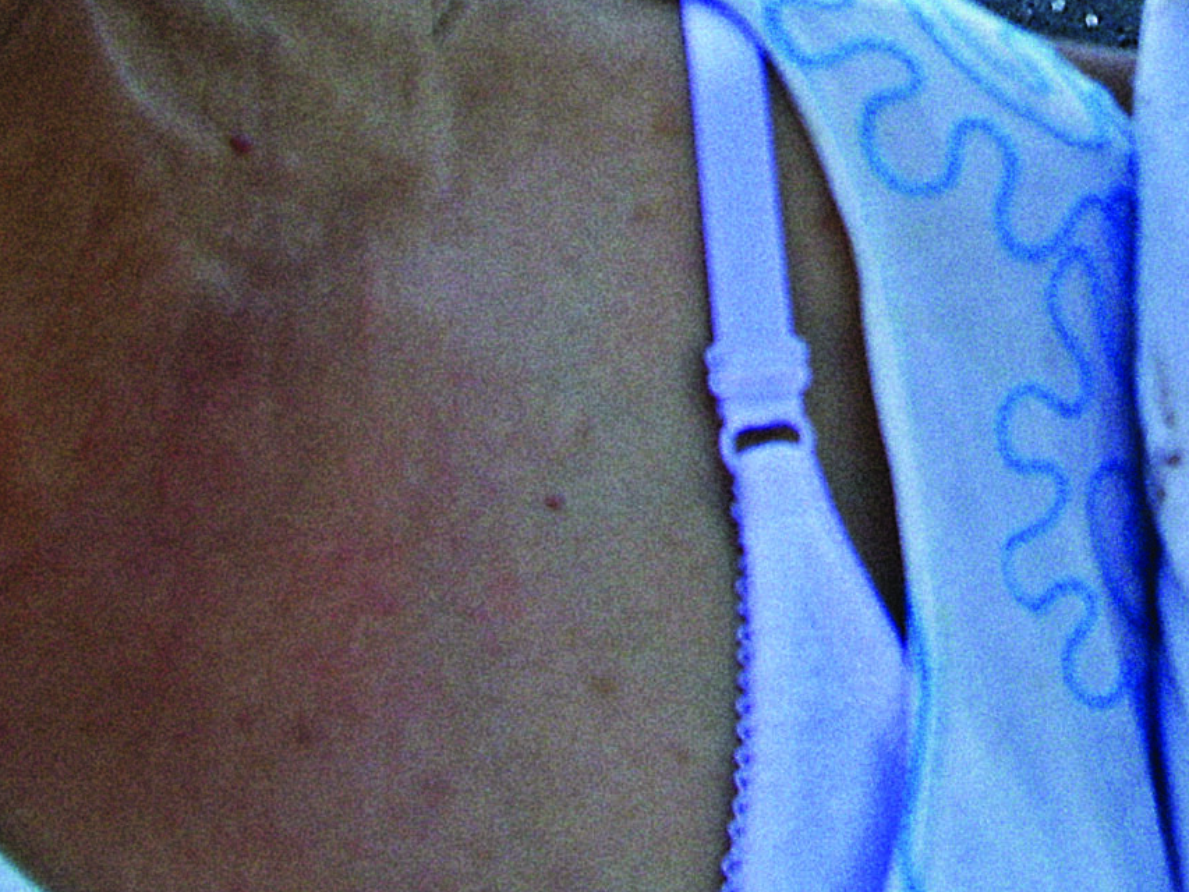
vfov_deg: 12.6
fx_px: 3916
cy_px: -265
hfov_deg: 16.8
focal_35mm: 114
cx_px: 1235
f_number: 2.8
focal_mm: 7.9
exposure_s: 1/250
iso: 50
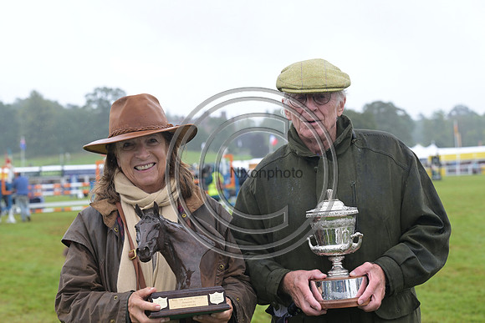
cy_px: 162
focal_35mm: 70
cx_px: 242
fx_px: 943
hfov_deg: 28.8
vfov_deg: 19.5
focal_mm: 70
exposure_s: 1/800
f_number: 5.6
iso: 900
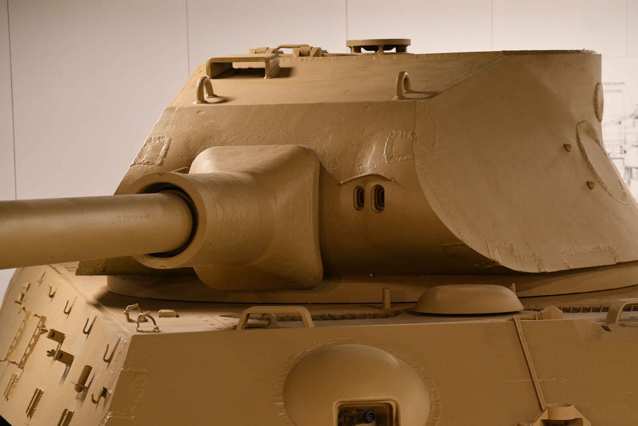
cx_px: 344
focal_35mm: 143
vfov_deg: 9.6
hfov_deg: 14.3
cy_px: 231
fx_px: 2534
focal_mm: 80
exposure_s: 1/25
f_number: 4
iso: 1000
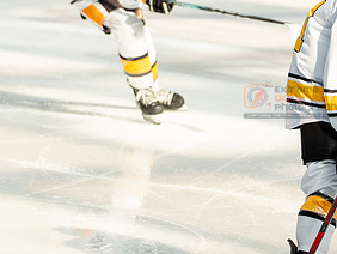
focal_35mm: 445
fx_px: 4336
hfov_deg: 4.4
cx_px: 295
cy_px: 100
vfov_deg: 3.3
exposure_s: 1/1600
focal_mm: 150
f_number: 3.5
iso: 800
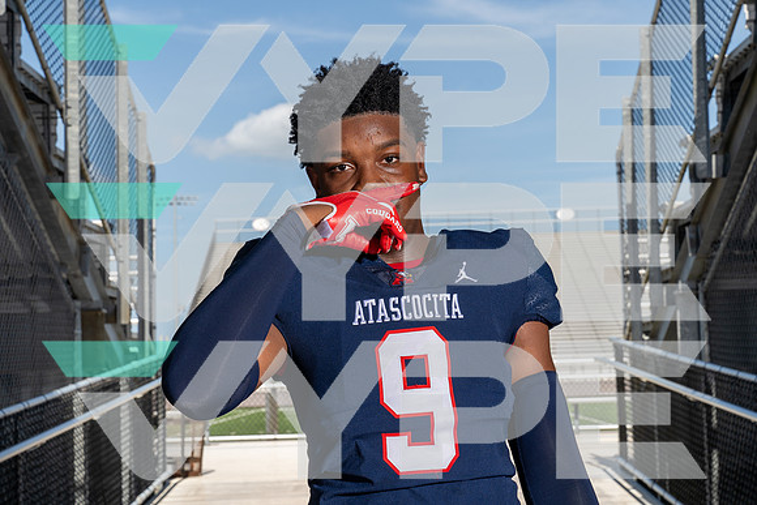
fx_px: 1430
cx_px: 378
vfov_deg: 20.0
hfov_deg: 29.6
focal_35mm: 68
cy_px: 252
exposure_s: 1/250
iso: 160
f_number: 10
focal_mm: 68
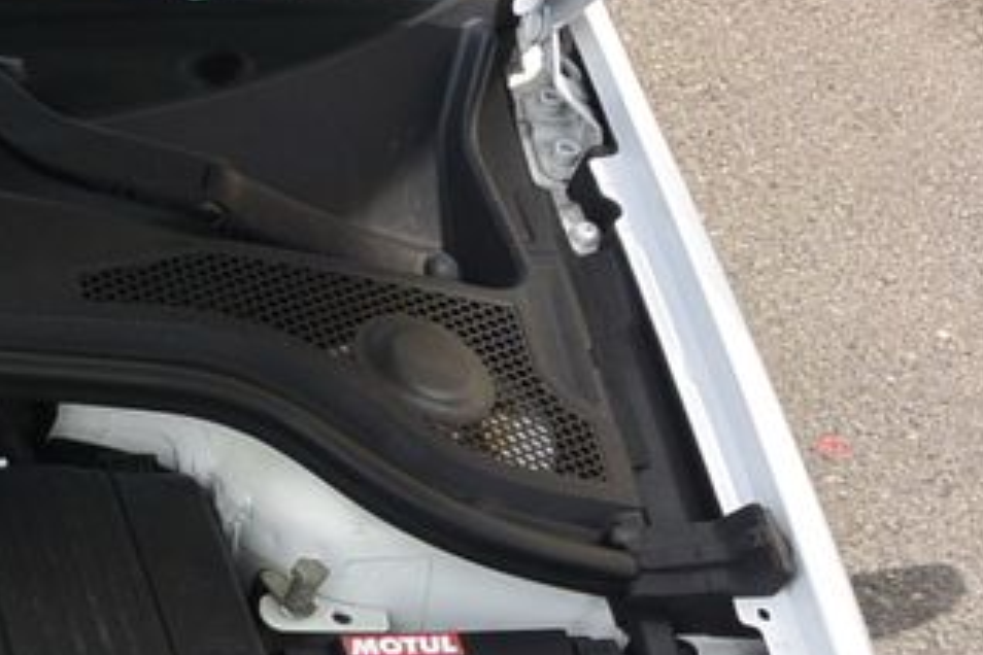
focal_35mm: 87
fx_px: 2375
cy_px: 1009
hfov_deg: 19.6
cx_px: -581
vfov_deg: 14.5
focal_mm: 10
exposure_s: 1/640
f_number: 4.5
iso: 160
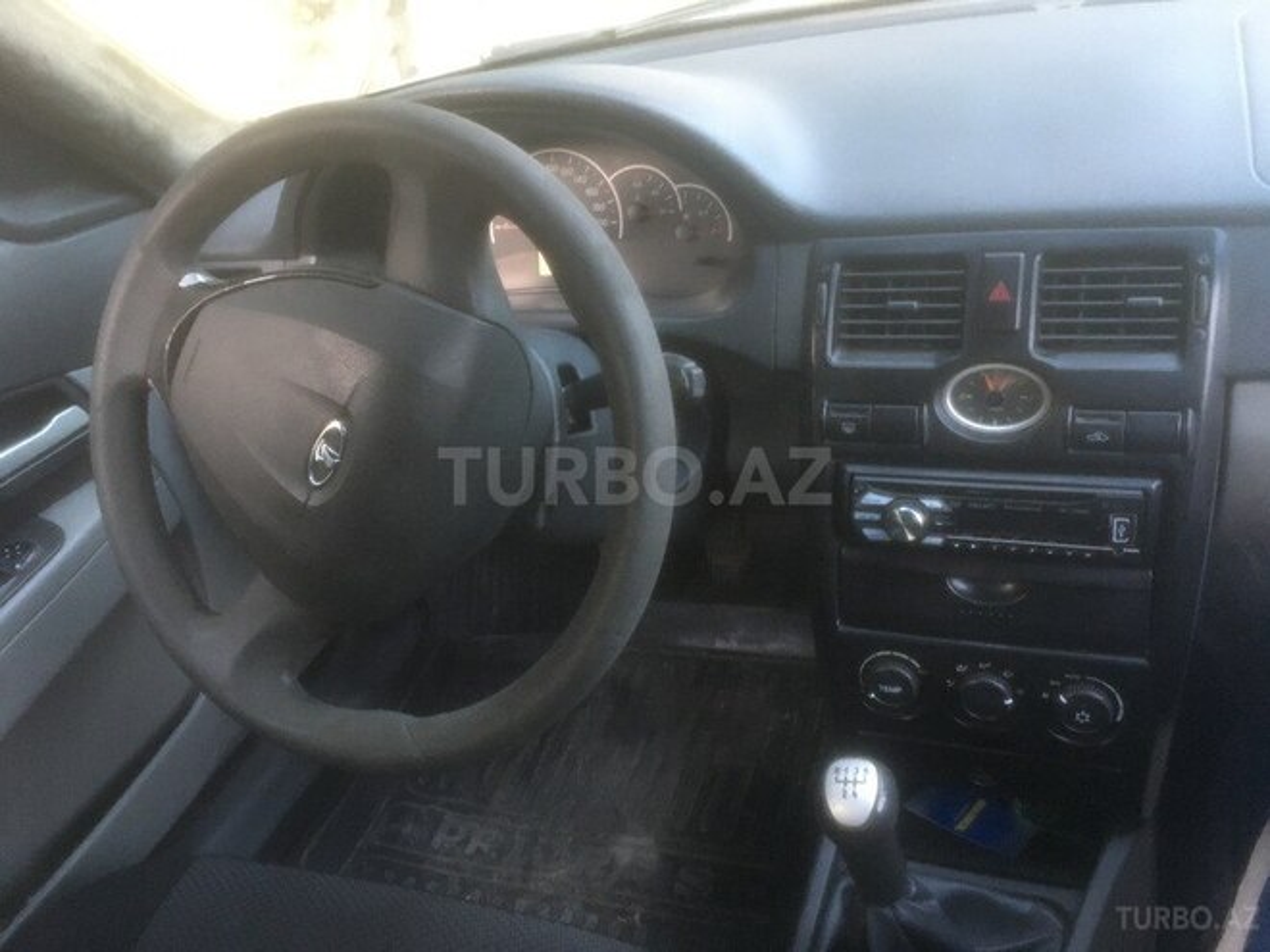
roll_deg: +12.0
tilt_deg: -29.2
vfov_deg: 48.2
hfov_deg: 61.7
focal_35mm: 29
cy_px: 476
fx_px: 1064
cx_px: 635
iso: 200
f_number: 2.2
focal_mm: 4.15
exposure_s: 1/17
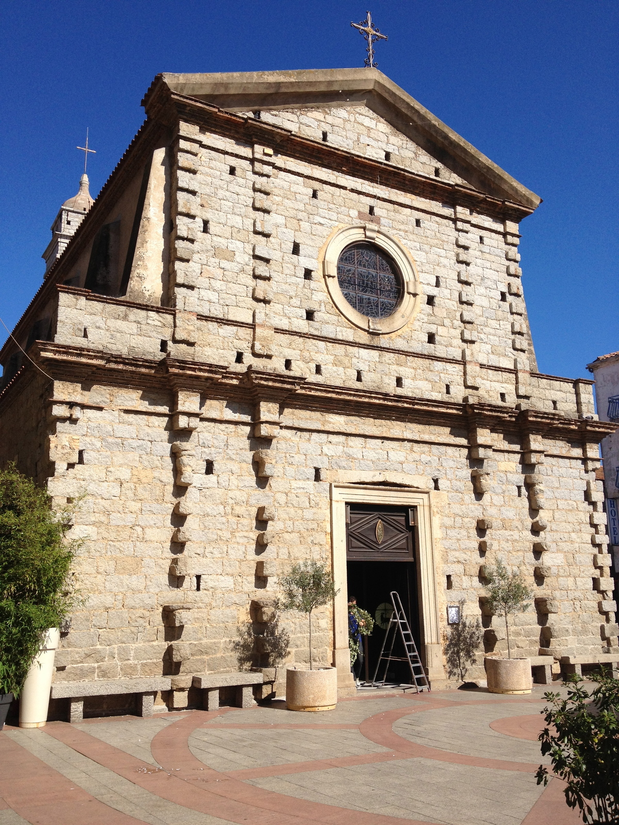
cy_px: 412
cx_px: 310
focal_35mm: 35
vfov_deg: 52.6
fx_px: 834
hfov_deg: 40.7
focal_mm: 4.28
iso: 64
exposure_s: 1/2208
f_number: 2.4
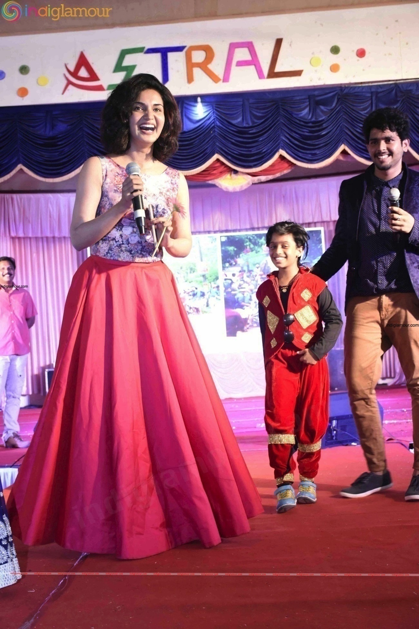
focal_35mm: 48
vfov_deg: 41.1
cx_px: 210
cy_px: 314
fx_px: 838
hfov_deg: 28.1
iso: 1600
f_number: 4
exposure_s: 1/100
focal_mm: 32
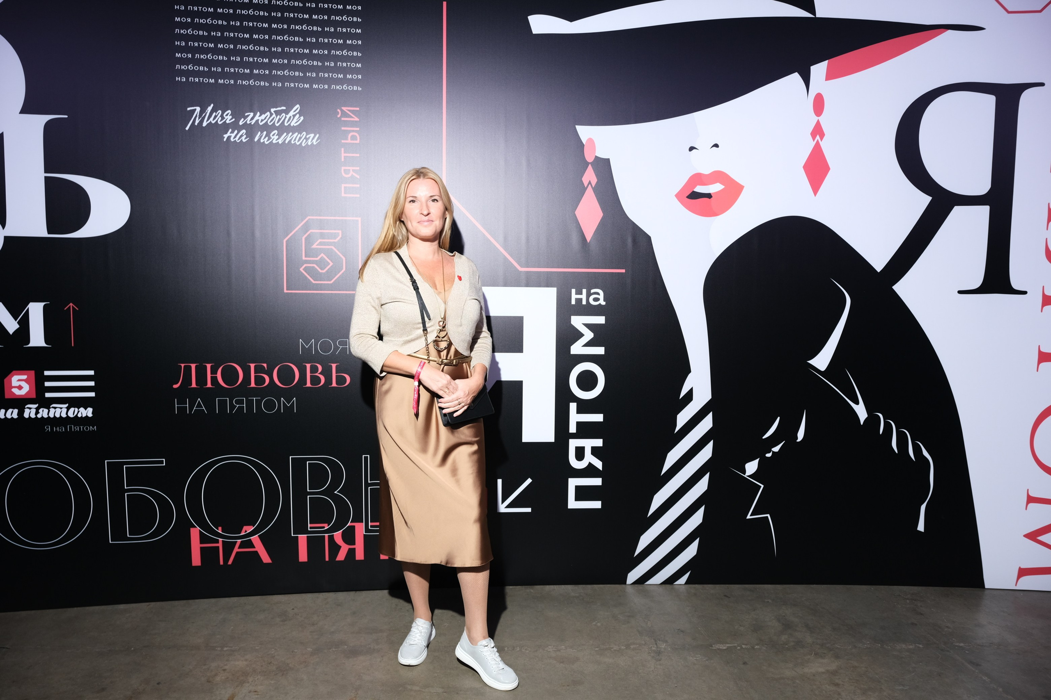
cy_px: 350
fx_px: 701
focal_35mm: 24
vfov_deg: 53.1
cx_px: 526
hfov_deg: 73.7
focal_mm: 16
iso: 400
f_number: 4
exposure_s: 1/125
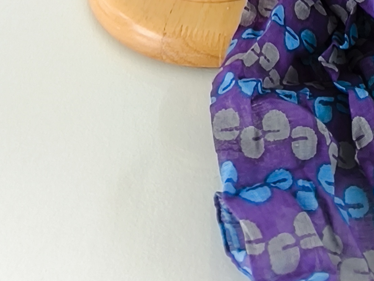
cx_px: 232
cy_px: -260
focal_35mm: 68
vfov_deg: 16.9
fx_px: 735
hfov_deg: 28.5
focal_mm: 1.65
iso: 50
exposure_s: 1/60
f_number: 2.2
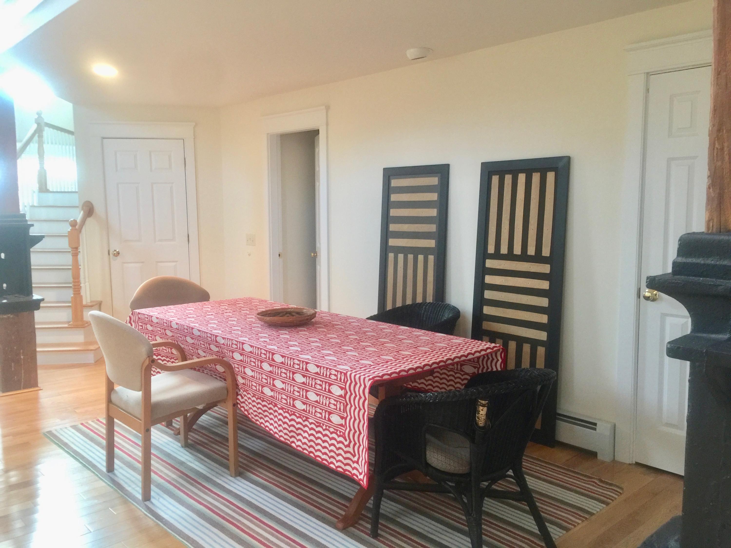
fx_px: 612
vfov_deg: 48.2
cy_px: 274
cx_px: 366
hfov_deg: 61.7
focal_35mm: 29
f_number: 2.2
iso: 80
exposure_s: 1/15
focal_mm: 4.15
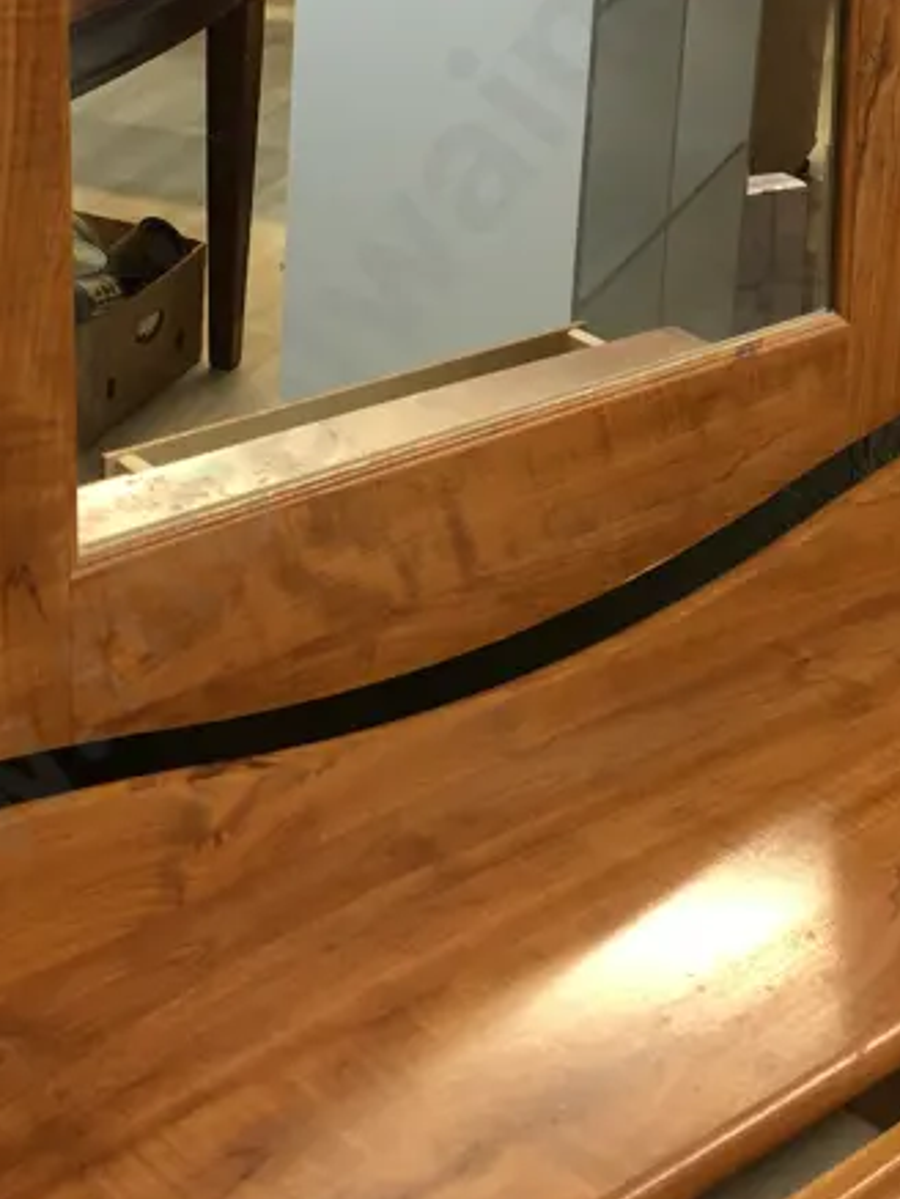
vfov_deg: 26.9
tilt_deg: -7.3
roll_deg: +0.7
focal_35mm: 68
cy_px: -14
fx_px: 2356
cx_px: 615
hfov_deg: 21.5
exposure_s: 1/17
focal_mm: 4.15
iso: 40
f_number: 2.2
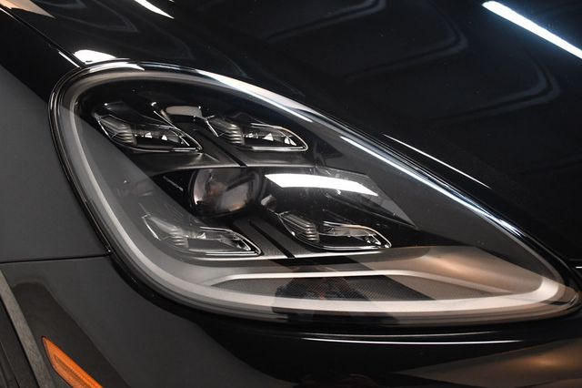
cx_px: 291
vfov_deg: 29.8
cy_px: 194
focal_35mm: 45
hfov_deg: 43.6
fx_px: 727
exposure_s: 1/125
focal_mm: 30
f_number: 4
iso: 3200
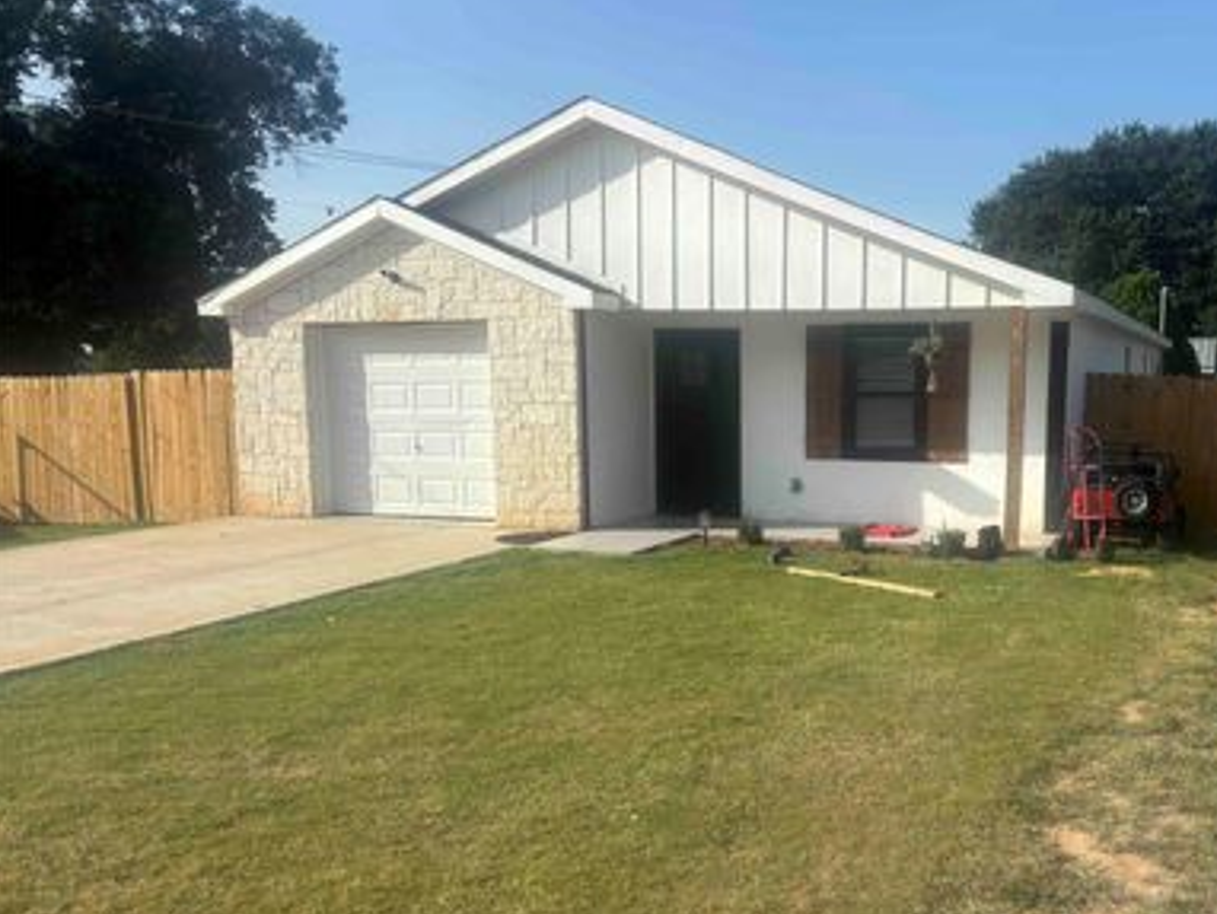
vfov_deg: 41.8
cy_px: 511
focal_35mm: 34
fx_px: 1196
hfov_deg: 53.1
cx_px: 787
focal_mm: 5.96
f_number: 1.6
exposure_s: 1/3021
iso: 50
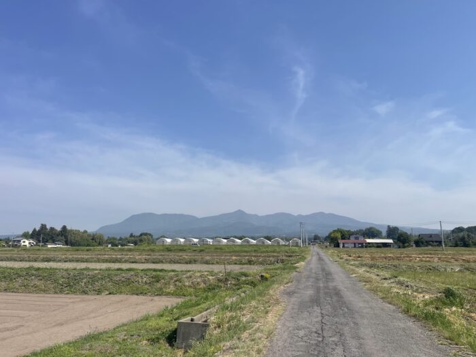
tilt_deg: +11.2
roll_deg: -1.8
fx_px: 344
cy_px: 178
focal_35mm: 25
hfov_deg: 69.4
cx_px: 238
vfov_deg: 54.9
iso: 32
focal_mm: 5.1
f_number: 1.6
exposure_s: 1/5376
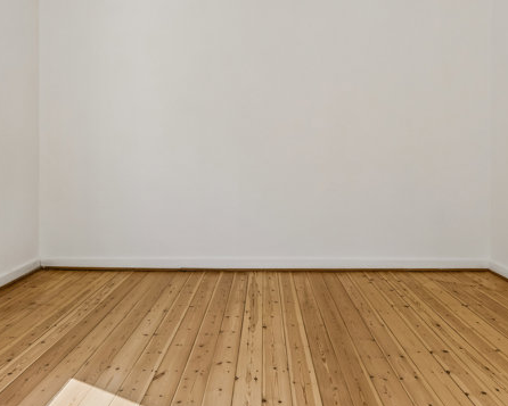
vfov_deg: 44.3
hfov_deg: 54.4
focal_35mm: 33
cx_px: 260
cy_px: 148
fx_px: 494
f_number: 8
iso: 200
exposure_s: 1/100
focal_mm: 13
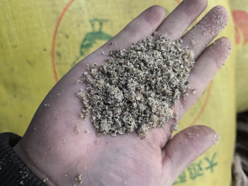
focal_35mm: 27
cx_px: 124
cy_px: 93
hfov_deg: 65.3
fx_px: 193
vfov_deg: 51.4
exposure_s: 1/325
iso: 4000
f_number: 2
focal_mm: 6.98
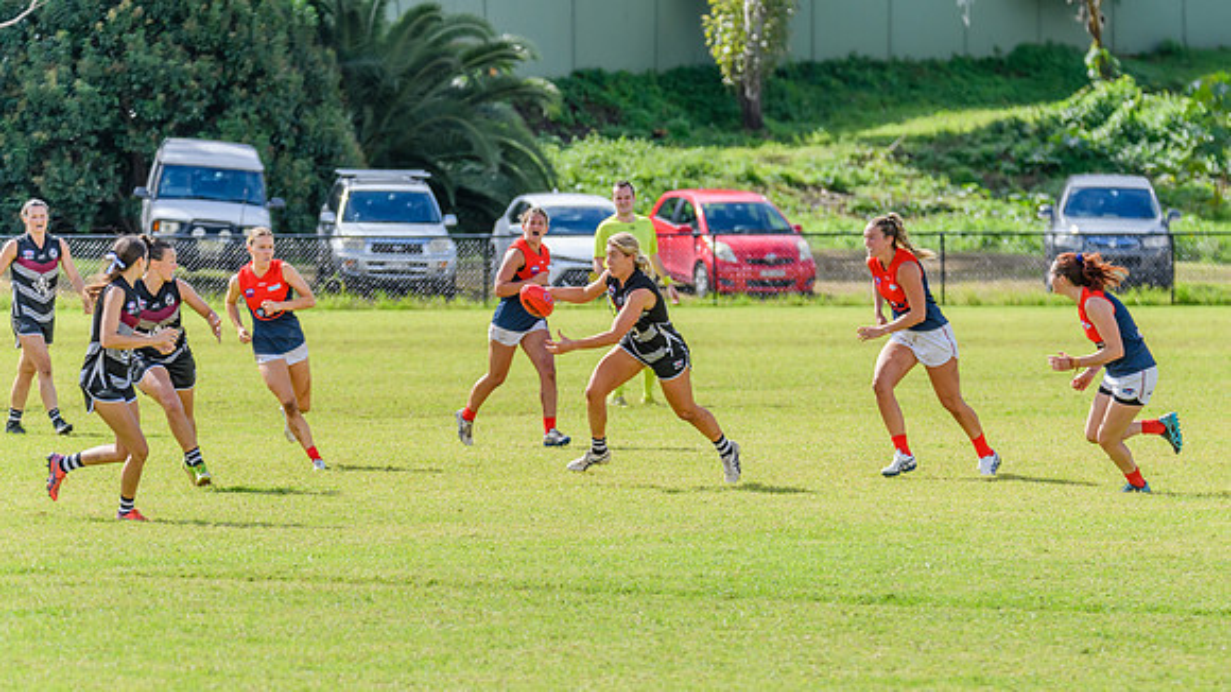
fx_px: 10513
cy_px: 387
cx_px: 723
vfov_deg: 3.8
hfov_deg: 6.7
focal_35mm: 322
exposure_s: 1/1600
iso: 800
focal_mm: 260
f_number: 8
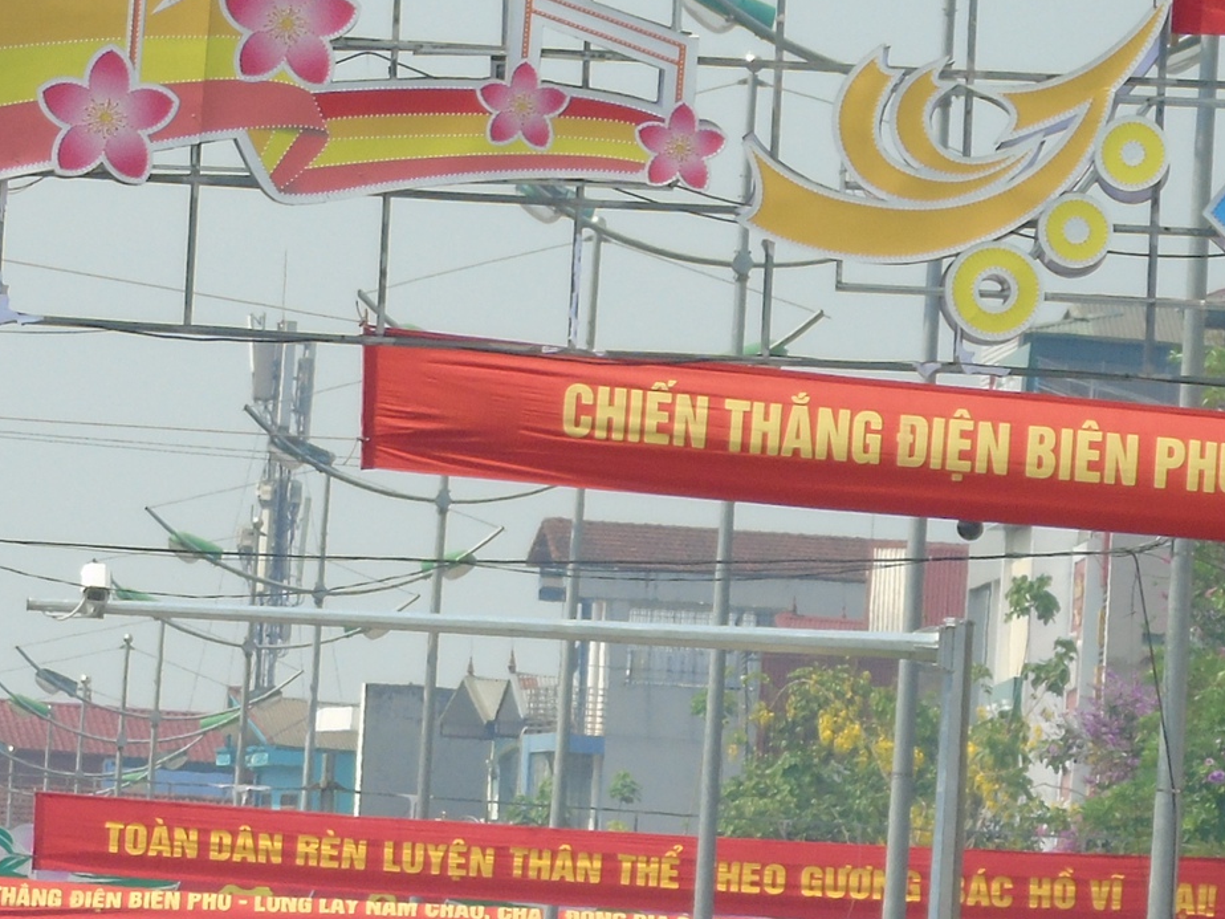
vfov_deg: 1.9
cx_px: 288
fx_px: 27249
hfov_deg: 2.6
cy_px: 1115
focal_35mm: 770
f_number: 4.9
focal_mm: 50
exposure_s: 1/320
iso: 80
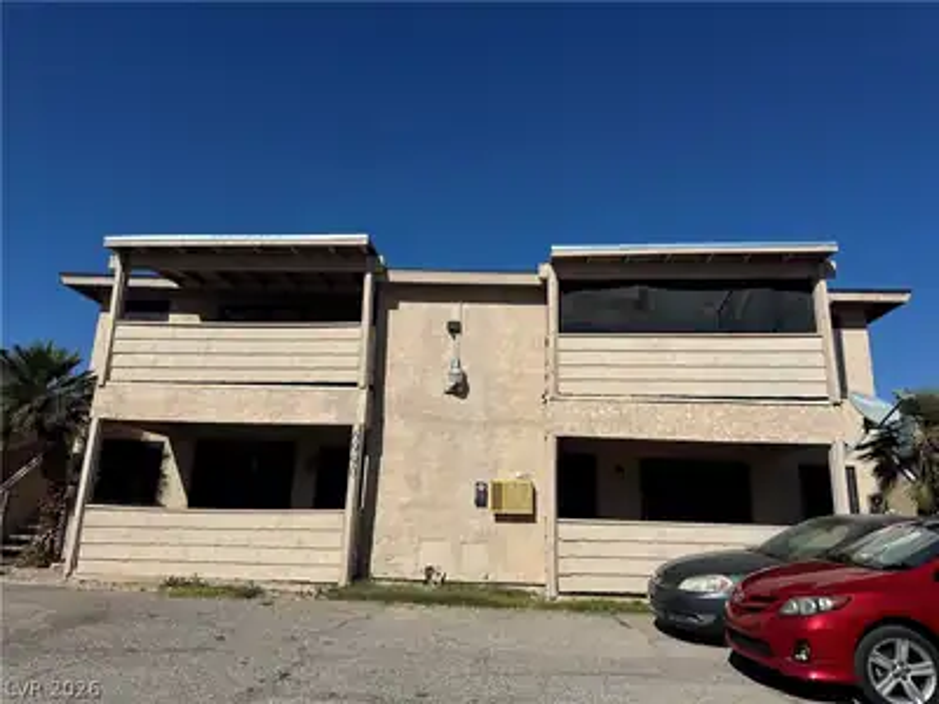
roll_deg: -2.0
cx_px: 470
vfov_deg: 56.8
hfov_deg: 71.6
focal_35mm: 24
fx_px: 651
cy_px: 352
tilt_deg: +14.1
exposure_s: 1/12346
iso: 80
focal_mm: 6.76
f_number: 1.78
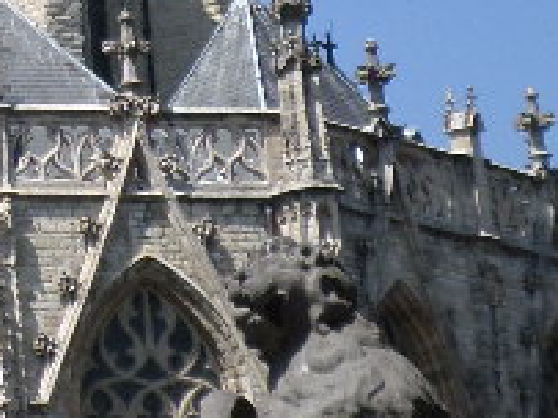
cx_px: -583
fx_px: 2932
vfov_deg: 7.9
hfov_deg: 10.0
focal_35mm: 182
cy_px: -267
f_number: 3
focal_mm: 6.5
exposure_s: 1/1000
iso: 80
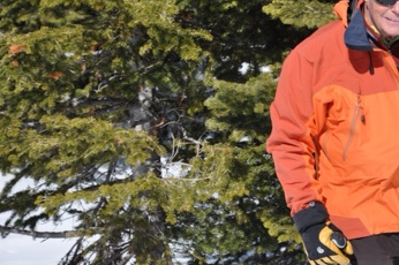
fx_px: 2422
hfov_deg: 9.4
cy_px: 107
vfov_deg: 6.3
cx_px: 248
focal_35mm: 219
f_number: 8
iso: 200
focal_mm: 105
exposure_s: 1/1000
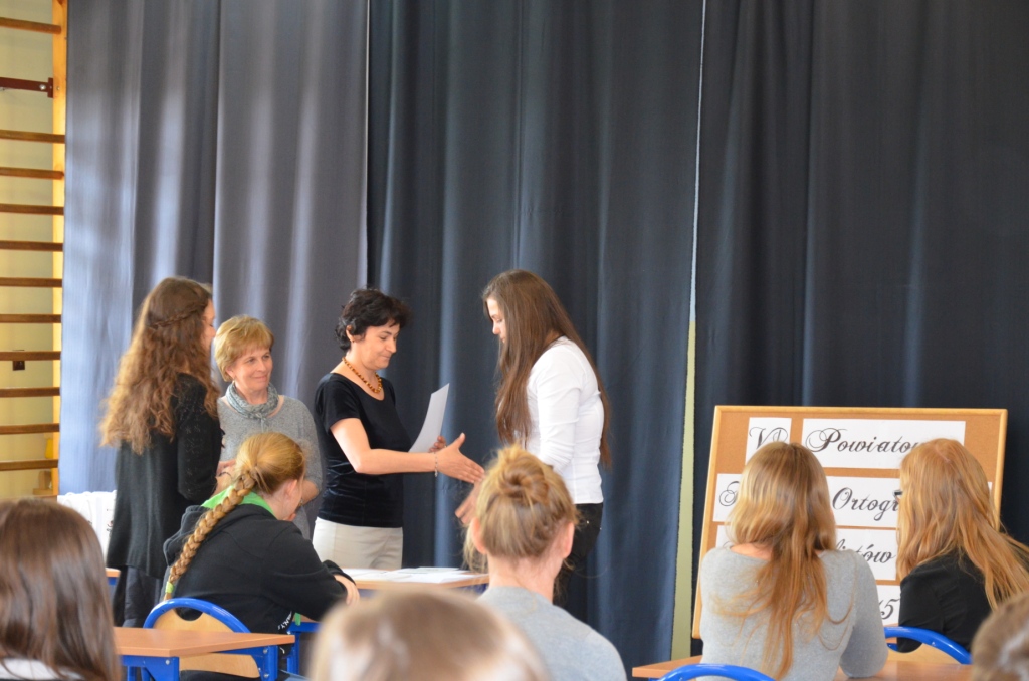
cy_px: 340
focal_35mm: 112
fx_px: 3209
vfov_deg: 12.1
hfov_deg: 18.2
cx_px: 514
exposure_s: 1/60
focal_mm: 75
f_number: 5.3
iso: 1800
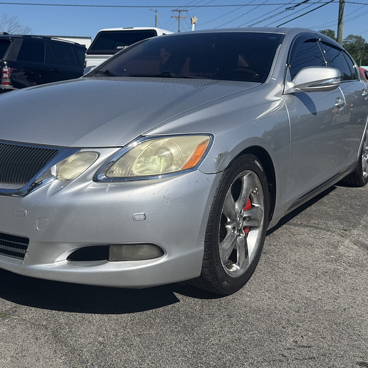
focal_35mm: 37
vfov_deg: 44.6
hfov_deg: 44.8
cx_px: 155
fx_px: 445
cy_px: 142
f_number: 1.78
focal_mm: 6.76
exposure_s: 1/6410
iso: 80
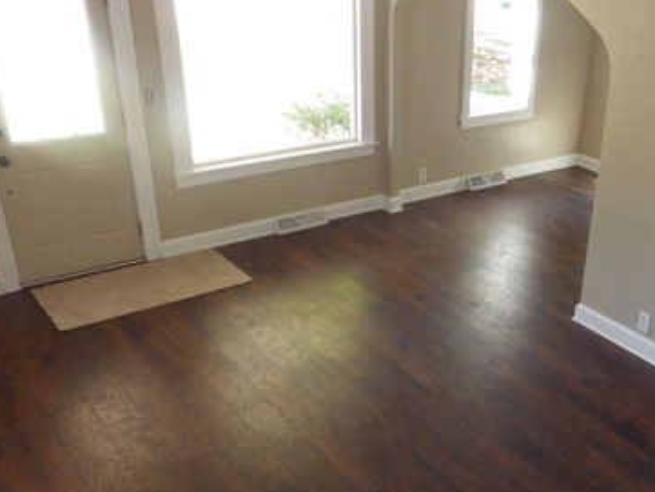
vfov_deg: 36.7
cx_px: 499
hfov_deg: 46.0
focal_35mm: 39
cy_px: 301
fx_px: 738
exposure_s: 1/45
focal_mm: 4
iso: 200
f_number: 3.1
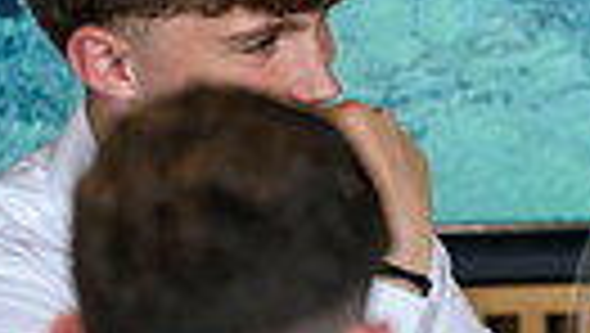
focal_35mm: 763
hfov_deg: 2.8
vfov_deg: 1.6
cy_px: 394
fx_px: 11949
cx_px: 1027
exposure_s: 1/320
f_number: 3.2
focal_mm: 165
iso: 2000
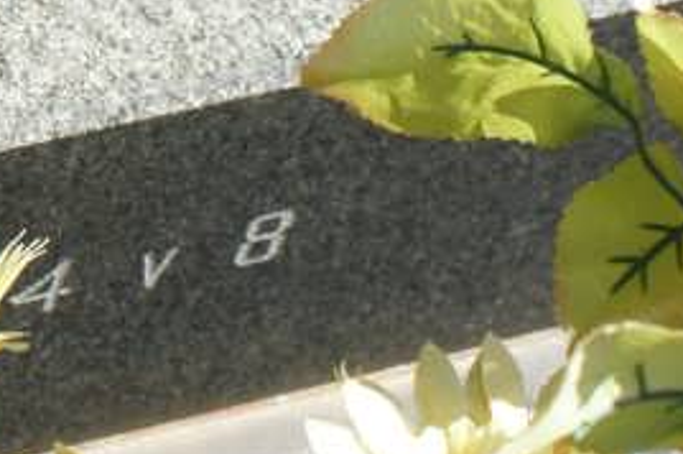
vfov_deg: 4.5
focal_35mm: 302
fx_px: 5727
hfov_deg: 6.8
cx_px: -140
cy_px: -311
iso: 200
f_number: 9
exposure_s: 1/125
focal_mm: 45
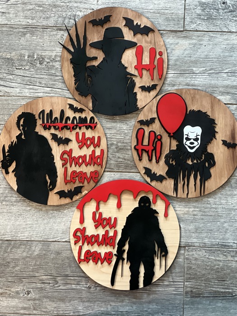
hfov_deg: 19.1
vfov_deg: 25.3
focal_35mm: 77
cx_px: 118
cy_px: 158
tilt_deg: -87.5
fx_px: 703
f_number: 2.8
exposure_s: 1/24
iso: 320
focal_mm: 9
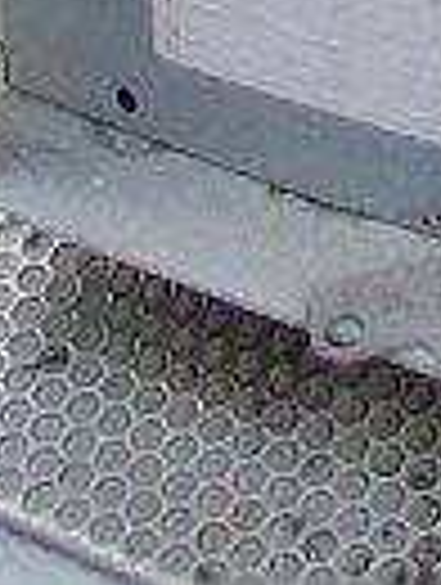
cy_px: -1231
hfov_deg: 12.8
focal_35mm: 106
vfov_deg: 10.9
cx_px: 774
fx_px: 1795
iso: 64
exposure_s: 1/120
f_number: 2.2
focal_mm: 1.4
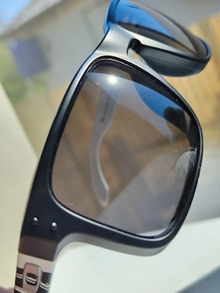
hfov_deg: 30.9
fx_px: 398
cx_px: 110
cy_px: 146
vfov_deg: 40.4
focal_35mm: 47
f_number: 1.88
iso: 50
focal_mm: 5.59
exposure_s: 1/2000
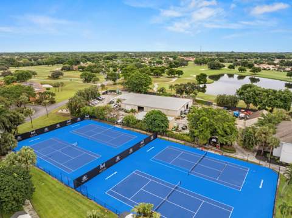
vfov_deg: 56.7
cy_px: 109
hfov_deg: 71.7
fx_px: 202
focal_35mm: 24
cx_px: 146
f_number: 2.8
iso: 170
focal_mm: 12.29
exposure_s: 1/120
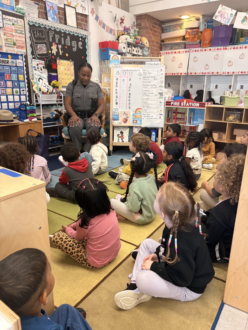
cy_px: 165
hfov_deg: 53.1
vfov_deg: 67.3
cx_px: 124
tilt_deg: -15.6
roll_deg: -0.9
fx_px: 248
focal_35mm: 26
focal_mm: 5.96
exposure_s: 1/60
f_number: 1.6
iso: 160
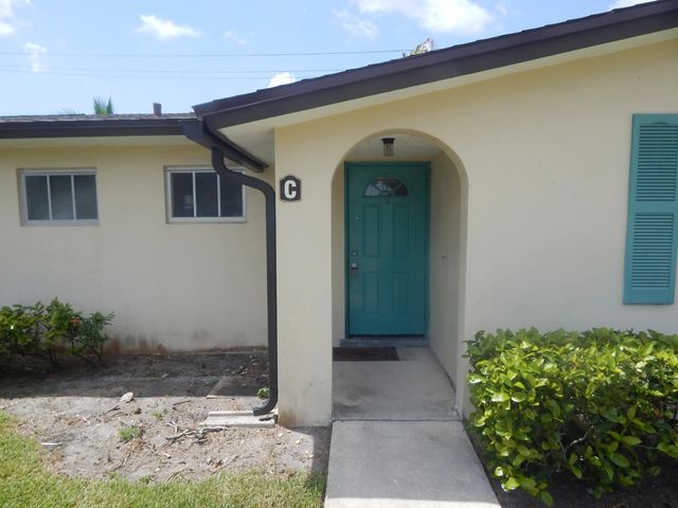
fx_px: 431
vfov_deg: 61.1
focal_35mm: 22
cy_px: 254
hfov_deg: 76.4
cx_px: 339
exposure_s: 1/500
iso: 125
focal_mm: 4
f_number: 6
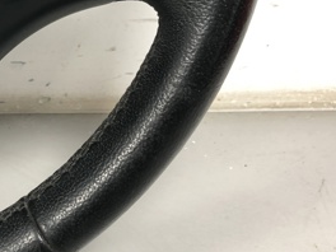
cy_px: 39
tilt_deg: -30.2
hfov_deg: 27.0
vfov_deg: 21.3
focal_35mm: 68
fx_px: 660
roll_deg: +3.6
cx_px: 0
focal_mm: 4
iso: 50
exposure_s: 1/17
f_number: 1.8
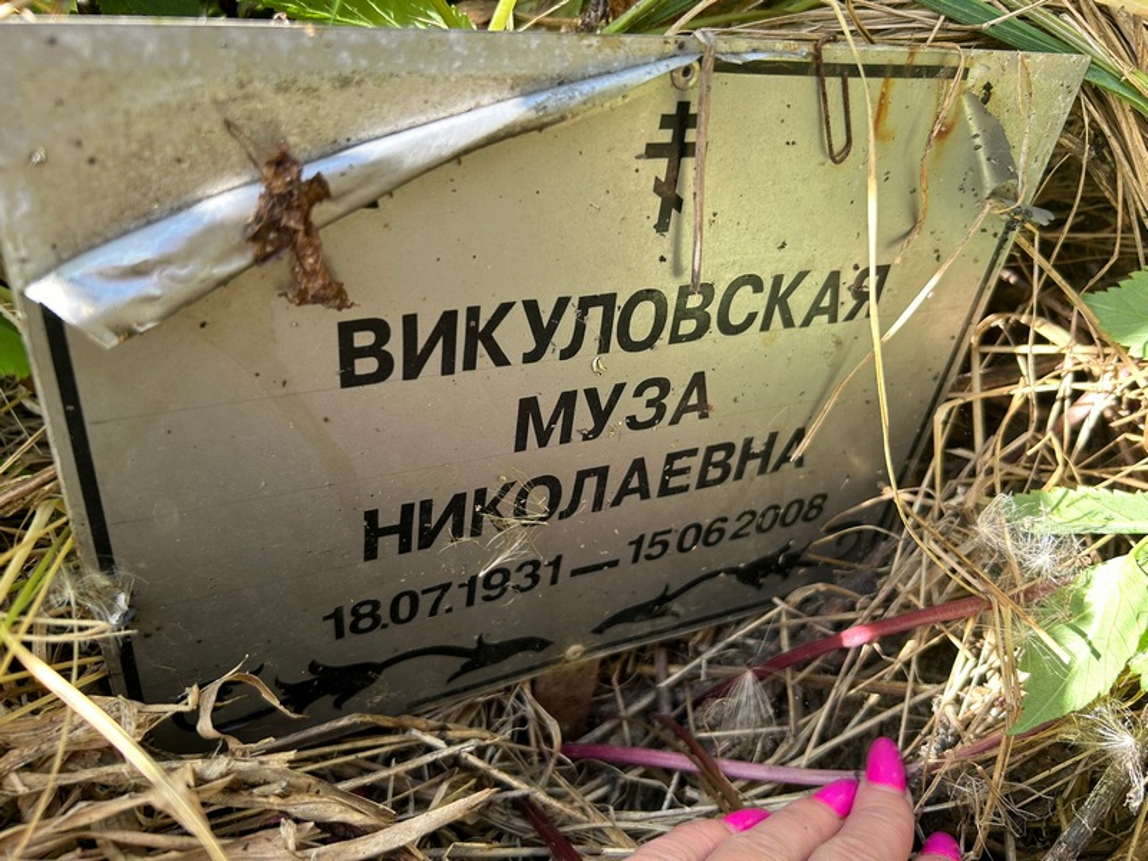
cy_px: 430
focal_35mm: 26
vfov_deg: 53.1
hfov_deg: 67.3
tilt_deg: -46.5
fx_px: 862
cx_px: 574
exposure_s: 1/167
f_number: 1.5
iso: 40
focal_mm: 5.7
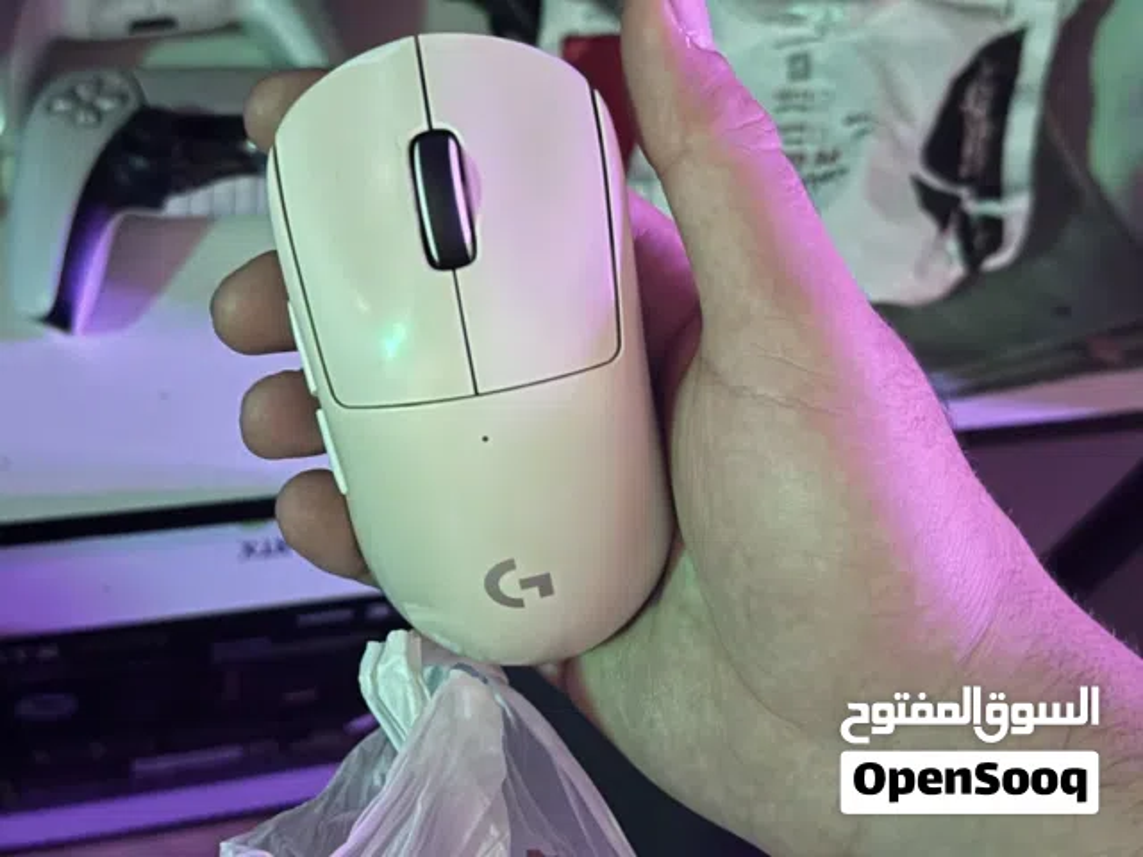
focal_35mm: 24
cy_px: 428
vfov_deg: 56.8
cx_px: 572
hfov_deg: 71.6
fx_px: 792
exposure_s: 1/9
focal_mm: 6.76
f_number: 1.78
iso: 1000
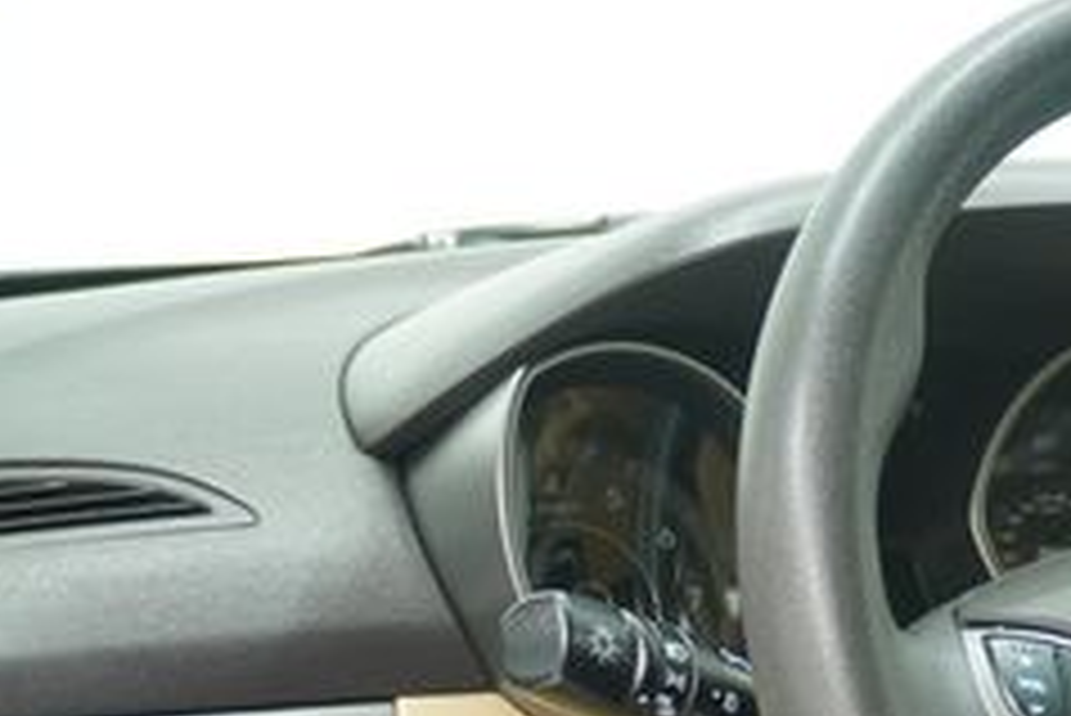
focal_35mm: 105
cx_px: 1328
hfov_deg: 18.3
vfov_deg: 12.8
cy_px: 768
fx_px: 3126
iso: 1000
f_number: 4.5
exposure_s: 1/60
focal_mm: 26
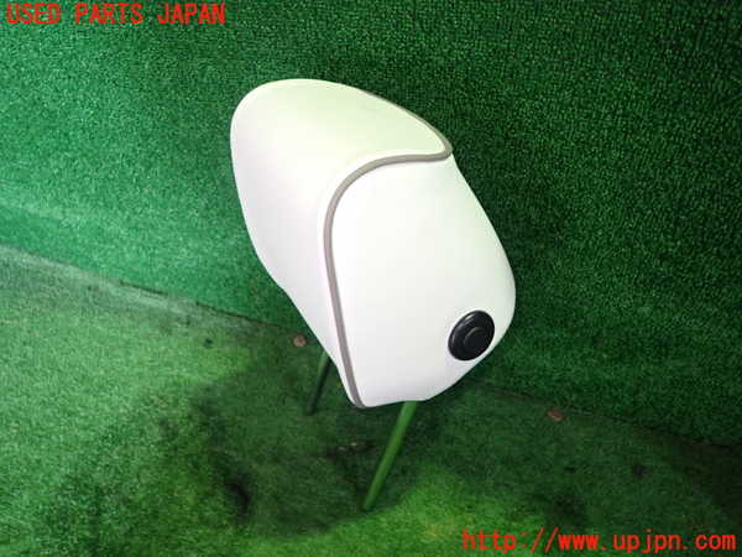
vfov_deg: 54.9
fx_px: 536
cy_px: 278
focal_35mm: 25
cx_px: 371
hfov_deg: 69.4
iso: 250
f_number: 2
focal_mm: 4.5
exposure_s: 1/30
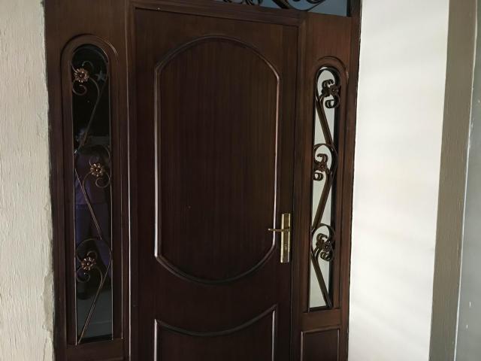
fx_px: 403
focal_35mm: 29
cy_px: 180
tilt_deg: -3.3
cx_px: 240
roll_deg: -1.1
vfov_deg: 48.2
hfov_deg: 61.7
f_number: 2.2
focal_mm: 4.15
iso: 80
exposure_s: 1/10
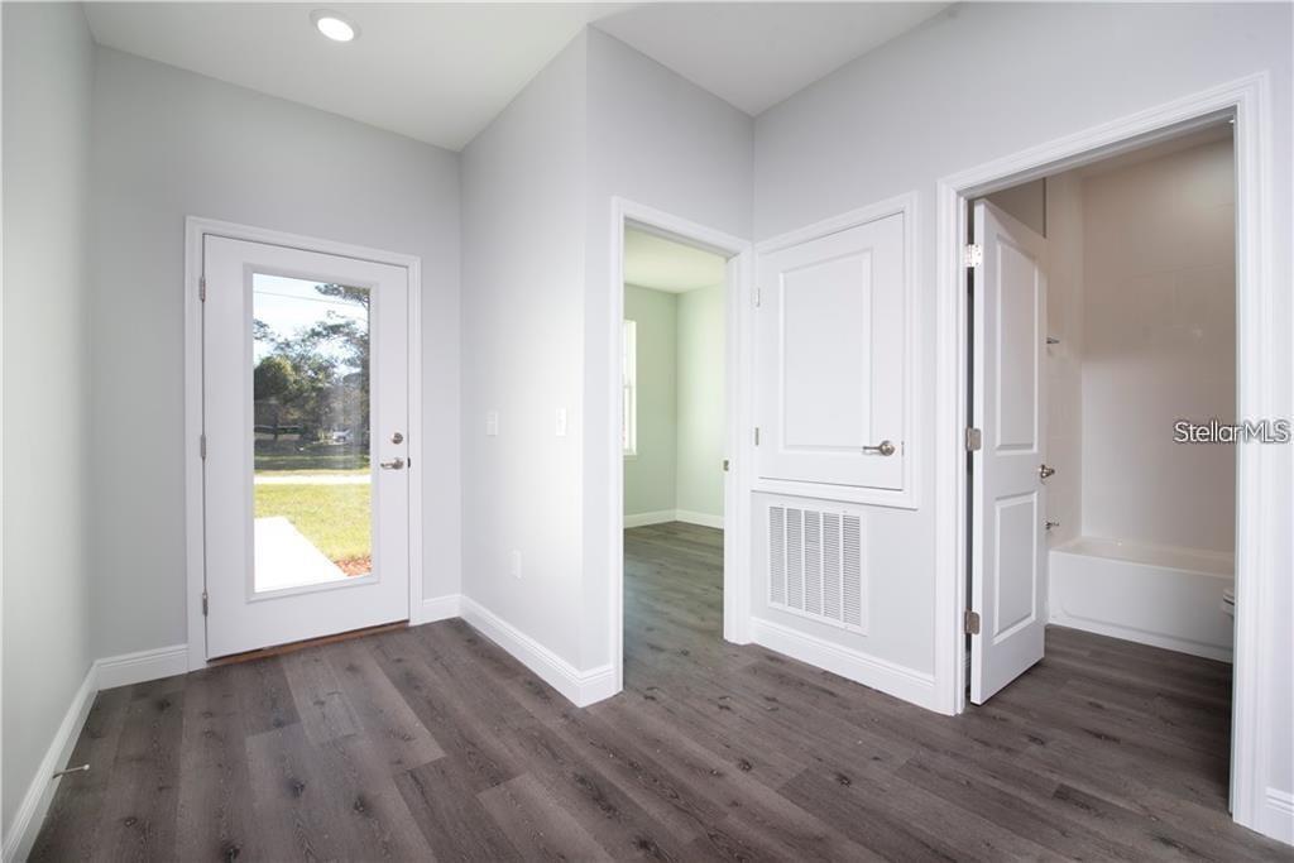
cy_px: 432
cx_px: 647
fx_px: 539
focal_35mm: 15
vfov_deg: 77.3
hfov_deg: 100.4
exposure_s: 1/50
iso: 400
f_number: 10
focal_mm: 15
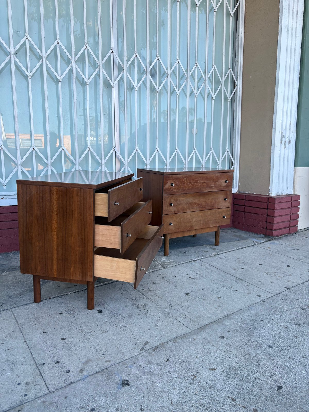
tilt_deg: -8.3
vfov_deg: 67.3
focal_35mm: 26
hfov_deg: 53.1
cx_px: 154
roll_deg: +0.1
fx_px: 309
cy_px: 206
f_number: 1.6
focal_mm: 5.96
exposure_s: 1/328
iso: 50
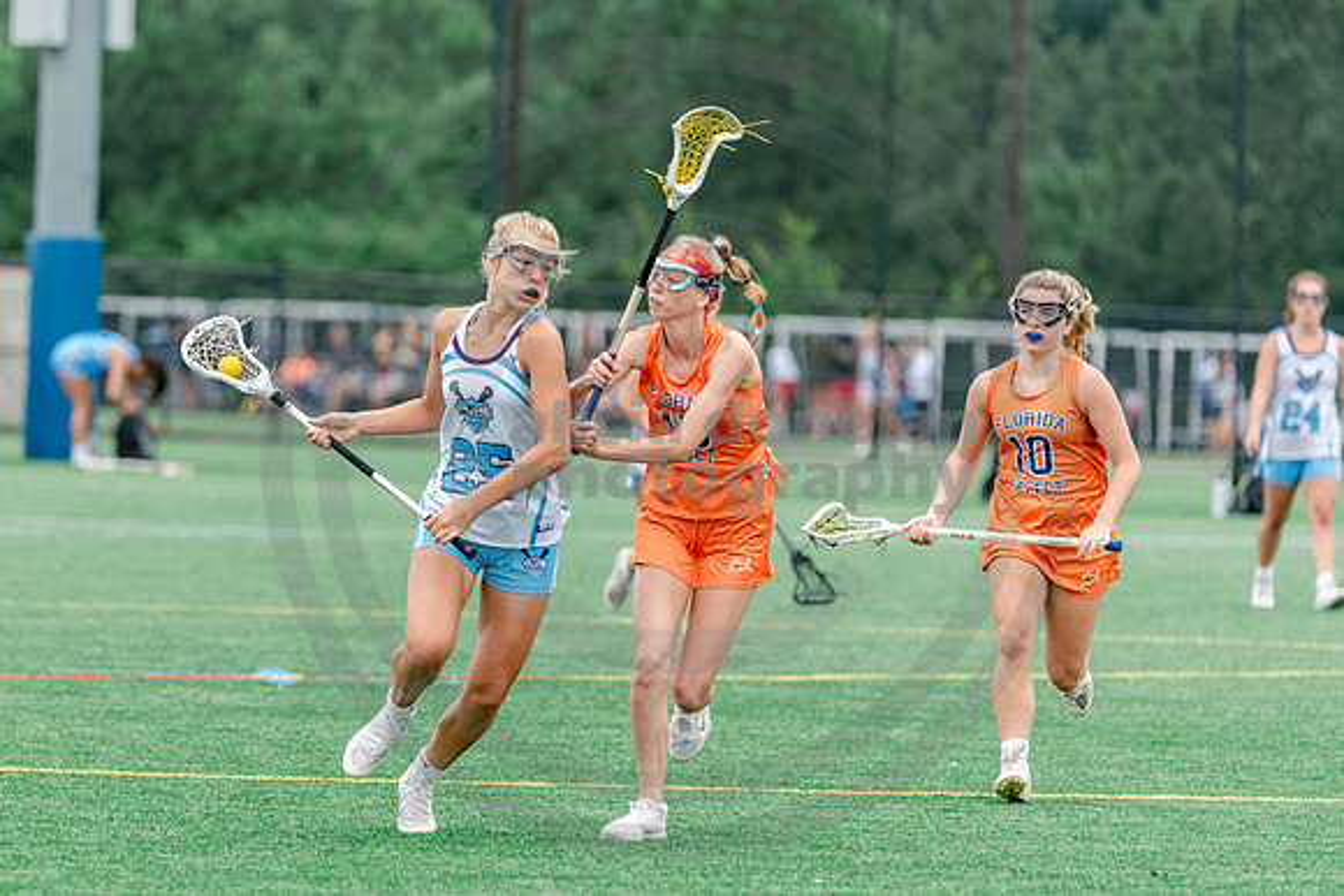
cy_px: 533
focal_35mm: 327
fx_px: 12212
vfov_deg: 4.2
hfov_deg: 6.3
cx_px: 467
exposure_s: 1/640
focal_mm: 200
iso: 250
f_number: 3
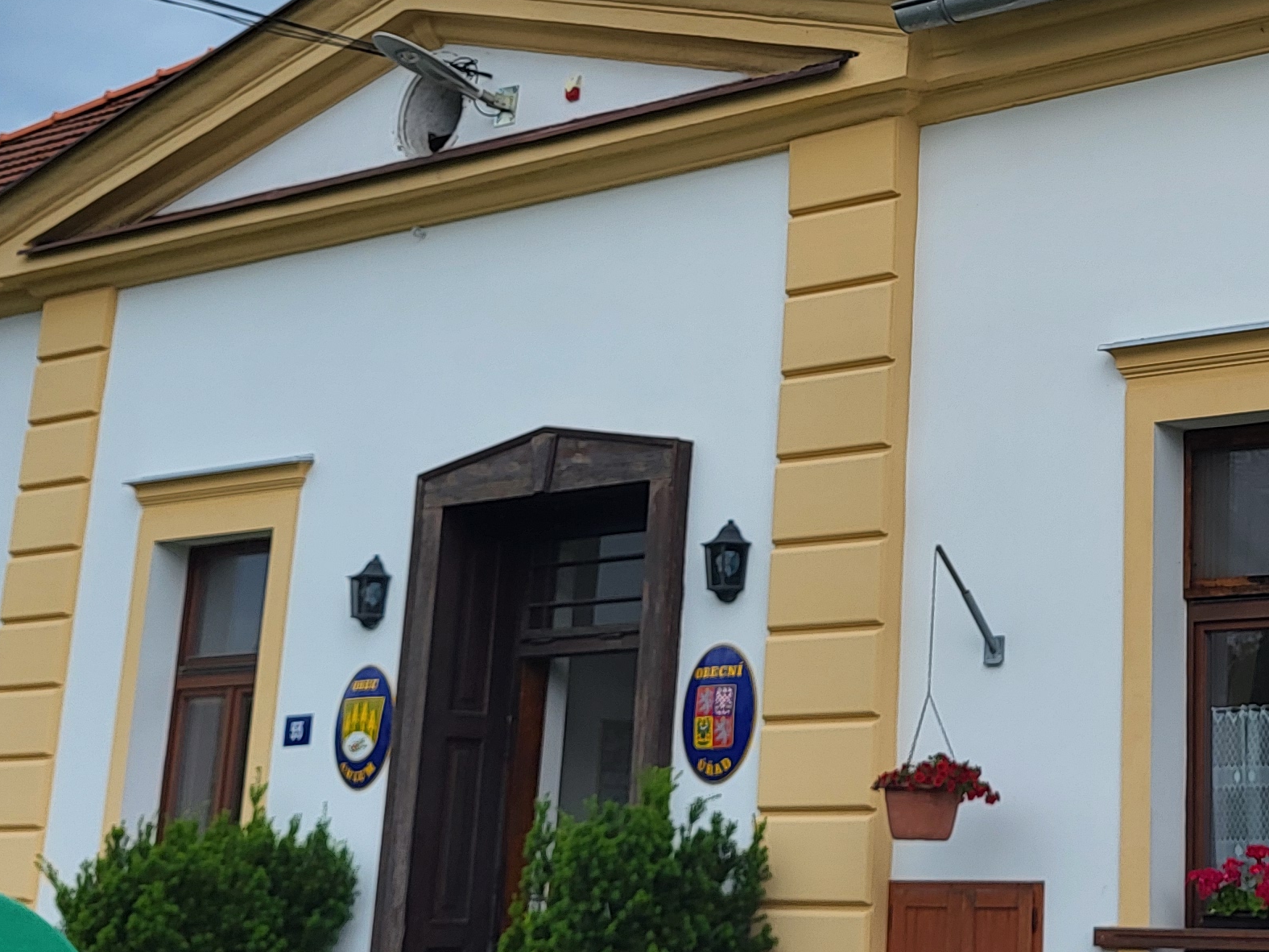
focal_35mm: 66
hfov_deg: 28.3
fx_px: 2420
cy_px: 205
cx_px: 1144
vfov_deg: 22.0
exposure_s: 1/1067
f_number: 1.8
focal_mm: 5.4
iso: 40
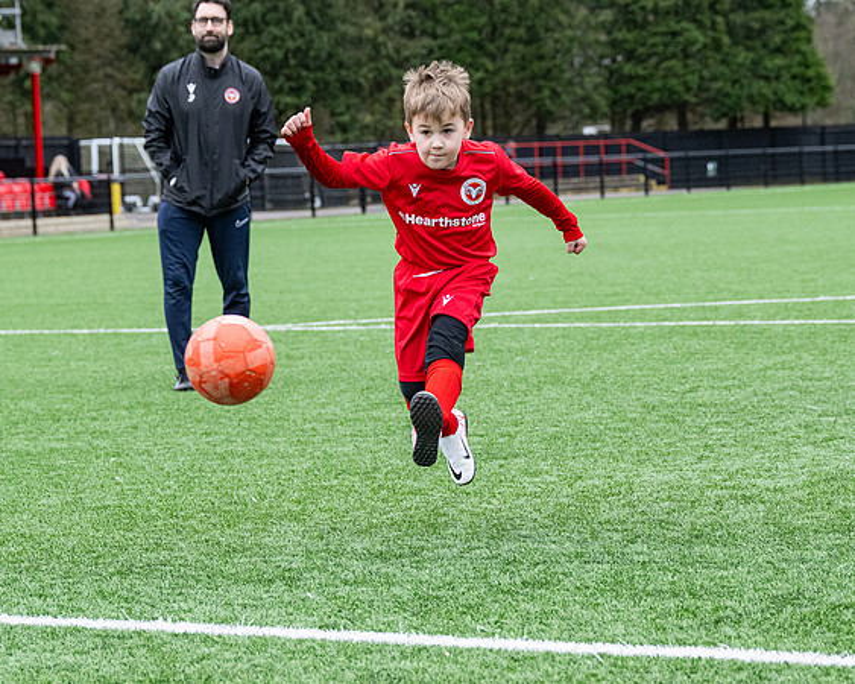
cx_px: 428
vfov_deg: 13.0
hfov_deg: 16.3
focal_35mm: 118
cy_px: 342
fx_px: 2993
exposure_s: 1/1250
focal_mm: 70
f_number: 4.5
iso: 1250
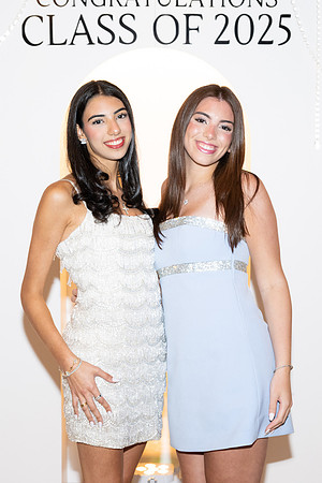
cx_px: 171
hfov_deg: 19.7
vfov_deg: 29.2
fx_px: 926
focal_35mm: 69
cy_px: 242
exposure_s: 1/80
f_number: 5.6
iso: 1000
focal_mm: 46
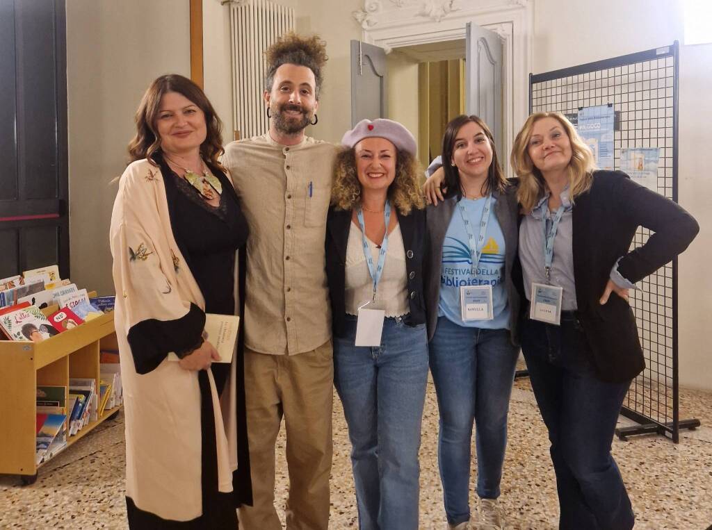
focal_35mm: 23
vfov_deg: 58.7
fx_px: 472
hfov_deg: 74.1
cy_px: 265
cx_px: 356
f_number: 1.8
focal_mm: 5.4
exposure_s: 1/100
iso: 400
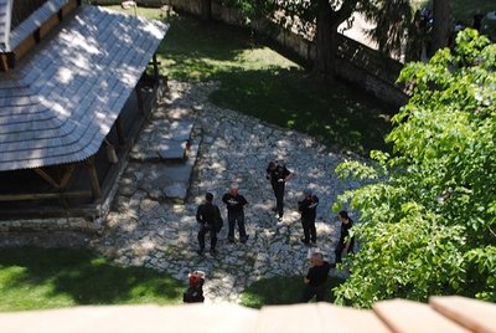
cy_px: 166
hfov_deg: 49.5
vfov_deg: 34.3
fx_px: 538
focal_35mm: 39
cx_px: 248
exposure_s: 1/125
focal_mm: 26
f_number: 5.6
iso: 100
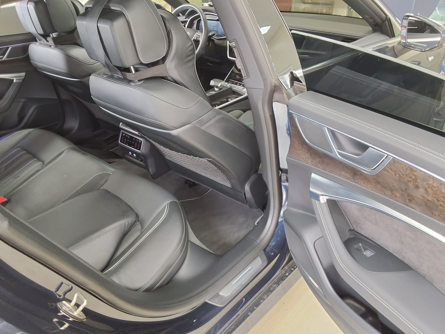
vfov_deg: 49.7
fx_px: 360
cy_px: 167
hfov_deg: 63.4
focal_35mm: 28
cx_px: 222
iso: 125
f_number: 1.9
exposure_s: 1/40
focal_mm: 2.91
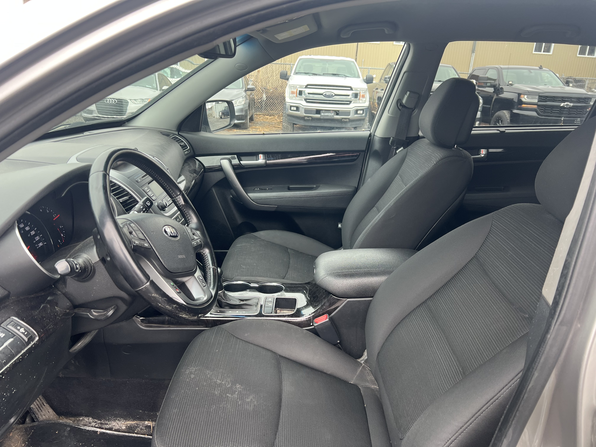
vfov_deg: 53.1
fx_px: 448
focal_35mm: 26
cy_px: 224
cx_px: 298
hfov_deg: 67.3
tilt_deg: -17.9
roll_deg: -3.4
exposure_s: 1/212
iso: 50
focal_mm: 5.7
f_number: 1.5
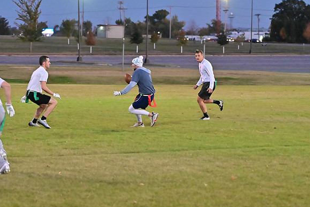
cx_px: 155
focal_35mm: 142
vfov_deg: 9.7
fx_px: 1223
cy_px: 103
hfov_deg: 14.4
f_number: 4
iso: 6400
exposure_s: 1/500
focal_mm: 94
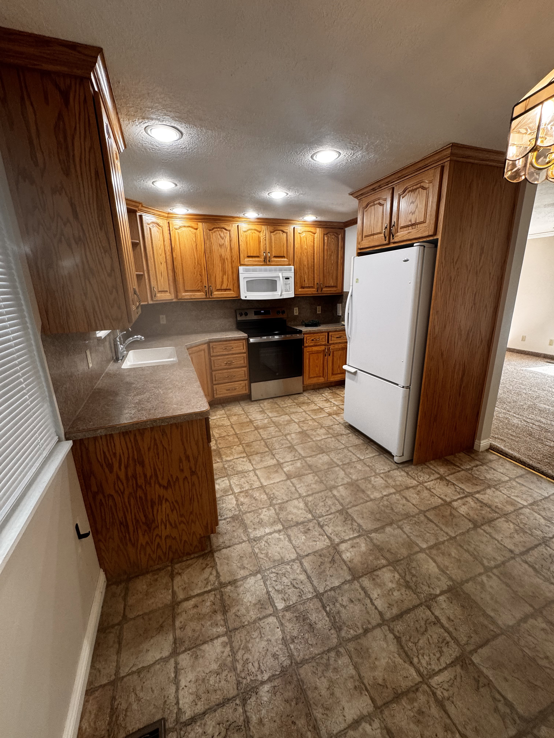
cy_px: 369
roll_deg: +1.2
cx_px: 277
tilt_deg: -16.0
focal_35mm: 14
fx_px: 299
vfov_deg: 102.1
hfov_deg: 85.7
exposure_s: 1/120
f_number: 2.2
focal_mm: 2.22
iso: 160
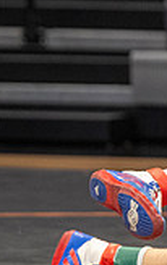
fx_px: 3810
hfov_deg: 2.5
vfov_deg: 4.0
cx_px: 277
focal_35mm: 525
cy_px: 255
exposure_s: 1/1000
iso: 3200
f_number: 2.8
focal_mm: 104
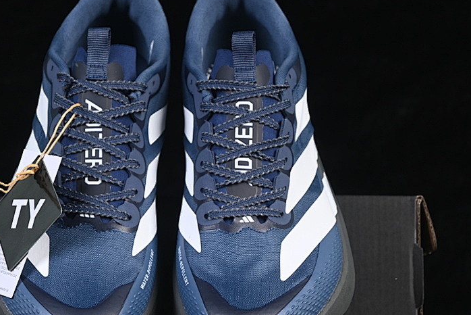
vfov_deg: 11.8
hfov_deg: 17.6
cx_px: 173
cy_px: 212
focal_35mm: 116
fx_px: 1518
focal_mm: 50
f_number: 6.3
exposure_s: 1/60
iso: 160
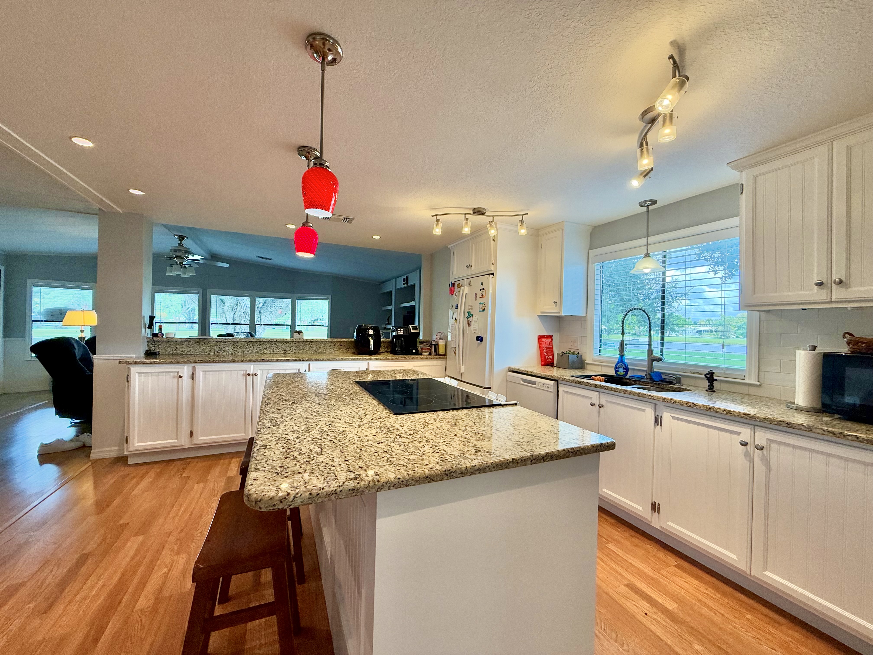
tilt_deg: +0.0
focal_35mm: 14
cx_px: 436
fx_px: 353
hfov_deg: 102.1
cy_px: 328
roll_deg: -0.8
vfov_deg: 85.7
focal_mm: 2.22
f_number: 2.2
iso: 125
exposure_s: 1/120
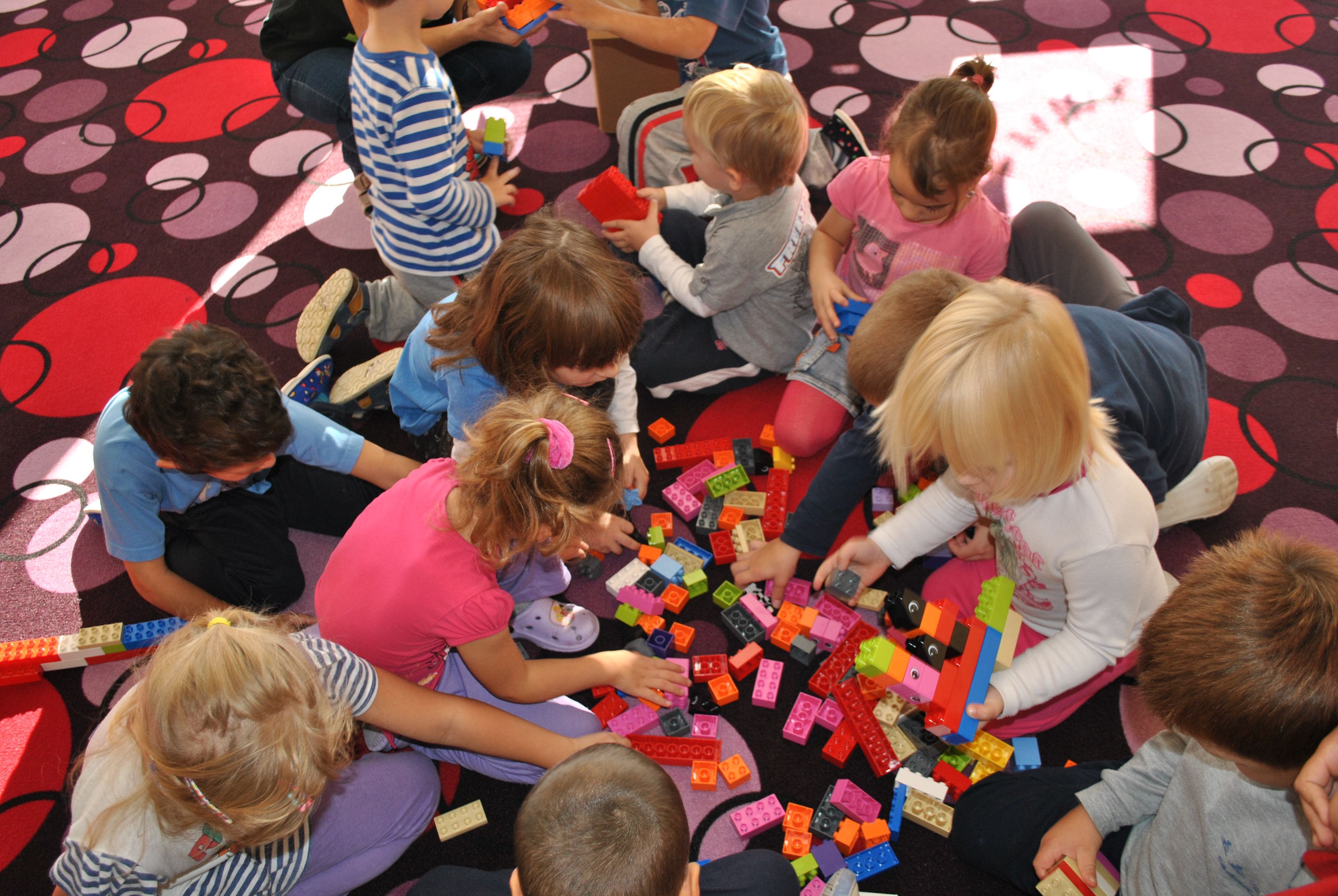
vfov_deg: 43.7
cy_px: 448
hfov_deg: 61.9
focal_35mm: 30
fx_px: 1116
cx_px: 669
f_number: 3.8
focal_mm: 20
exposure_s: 1/60
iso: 200
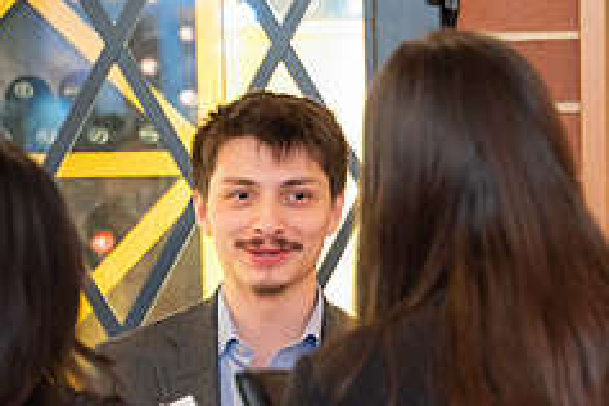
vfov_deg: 6.5
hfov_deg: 9.7
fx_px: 3569
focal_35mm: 211
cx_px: 479
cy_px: 433
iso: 2500
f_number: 2.8
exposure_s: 1/25
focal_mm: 75
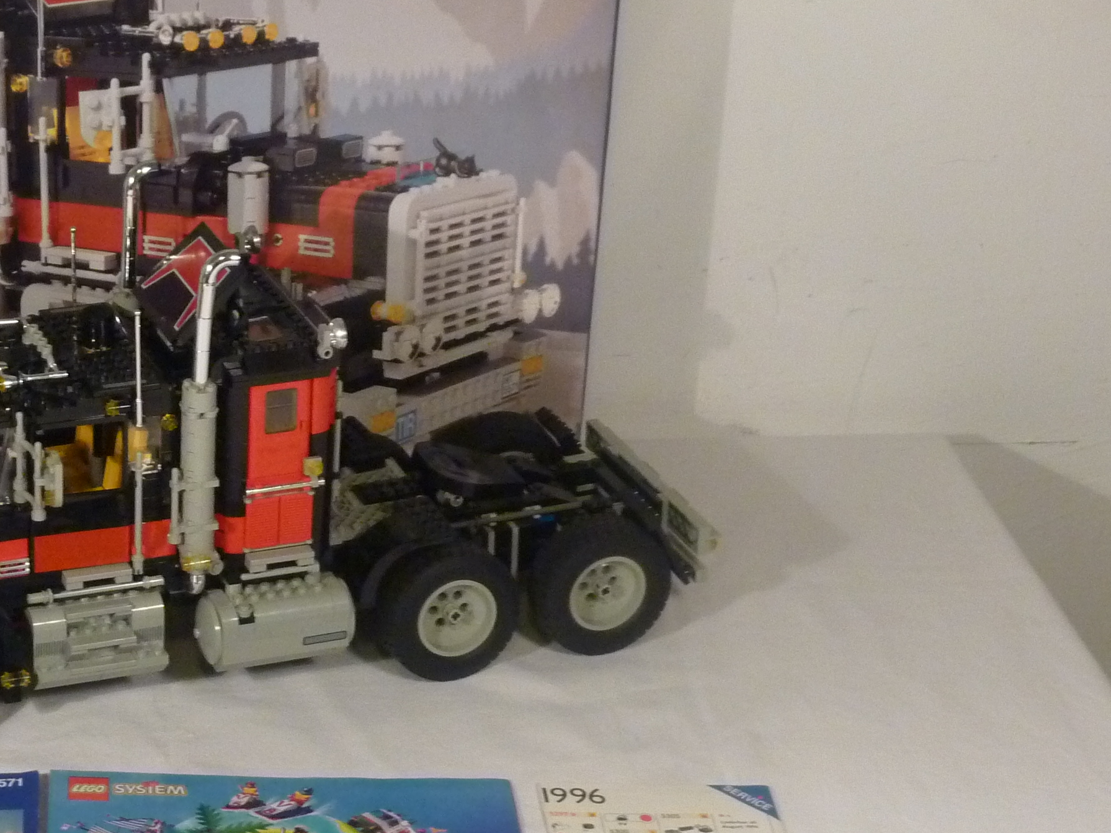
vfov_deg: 18.0
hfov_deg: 23.2
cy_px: 402
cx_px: 115
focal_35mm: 82
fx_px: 2632
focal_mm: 8.1
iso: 400
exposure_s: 1/25
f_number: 4.2
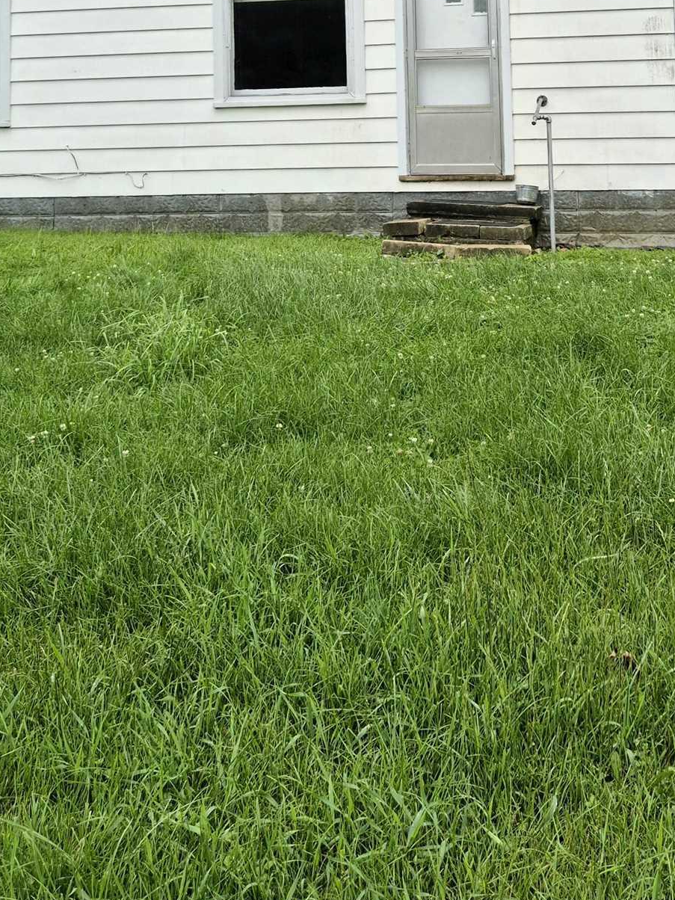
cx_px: 378
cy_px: 49
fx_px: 1144
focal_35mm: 44
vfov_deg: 39.1
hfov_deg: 32.8
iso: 25
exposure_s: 1/909
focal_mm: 5.4
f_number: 1.8
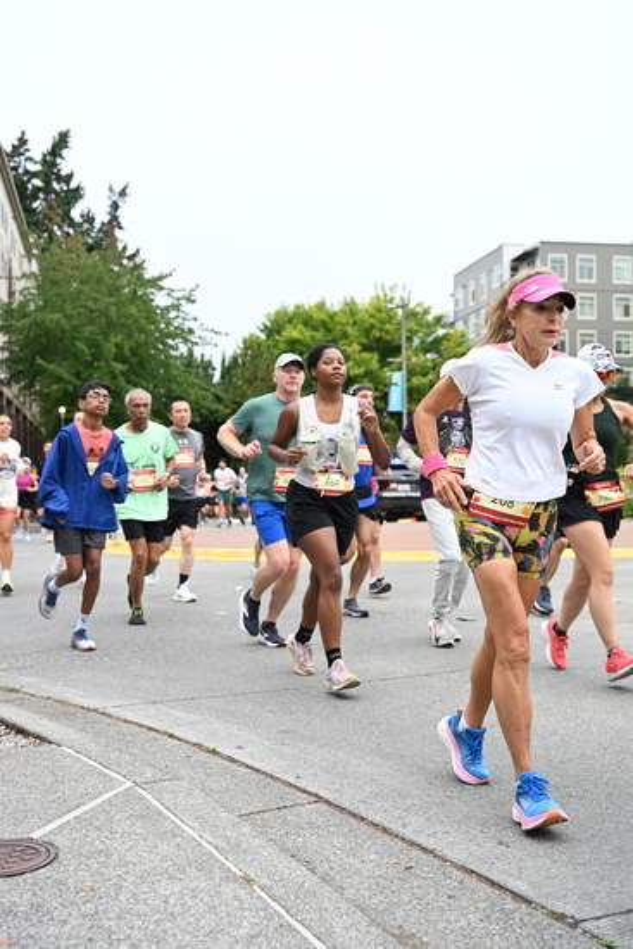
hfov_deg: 31.2
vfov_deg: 45.4
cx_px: 316
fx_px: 1133
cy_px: 474
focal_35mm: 43
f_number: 4
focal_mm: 43
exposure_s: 1/800
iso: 1600
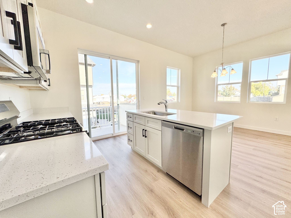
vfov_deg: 85.7
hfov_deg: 102.1
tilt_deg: -6.3
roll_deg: +1.2
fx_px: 118
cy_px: 109
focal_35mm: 14
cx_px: 146
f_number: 2.2
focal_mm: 2.22
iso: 40
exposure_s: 1/412
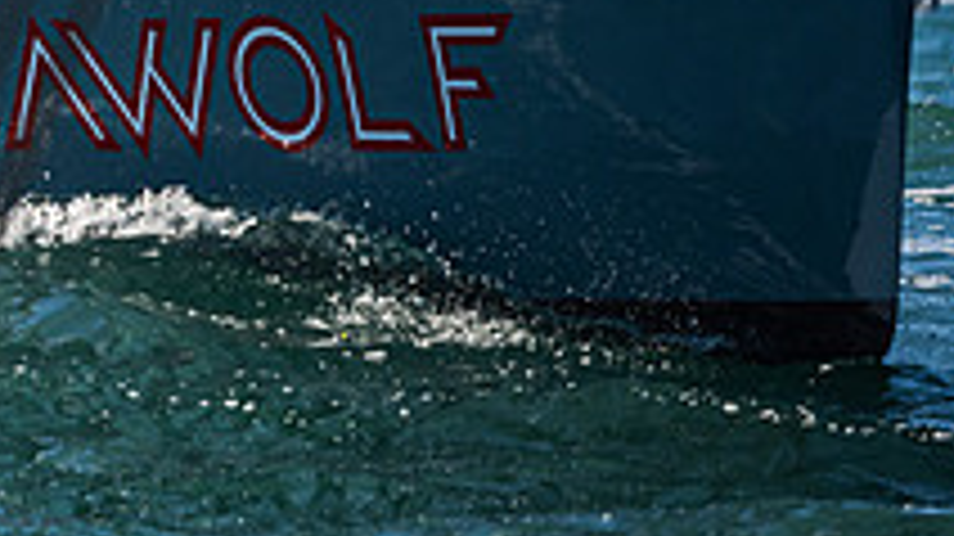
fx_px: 21769
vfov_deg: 1.4
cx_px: -338
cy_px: -277
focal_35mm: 861
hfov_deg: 2.5
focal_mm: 300
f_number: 5.6
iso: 400
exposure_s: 1/2500
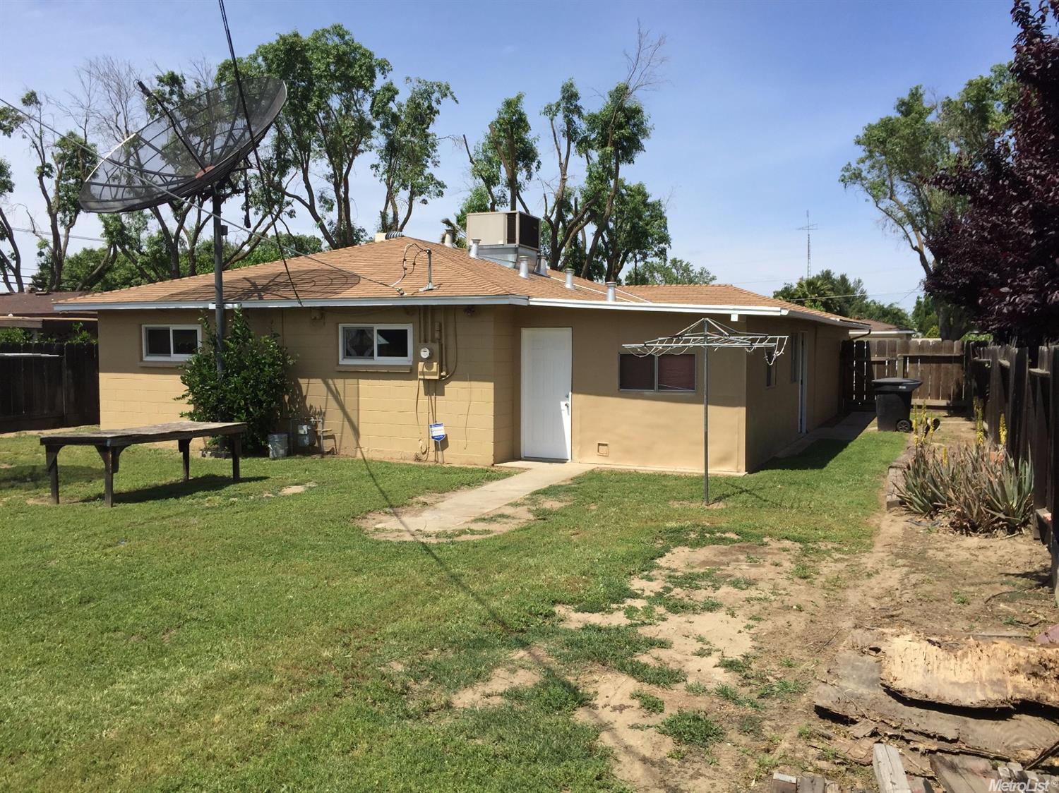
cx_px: 530
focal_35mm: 29
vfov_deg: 48.2
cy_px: 396
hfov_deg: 61.7
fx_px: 887
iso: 32
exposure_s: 1/2198
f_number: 2.2
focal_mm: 4.15
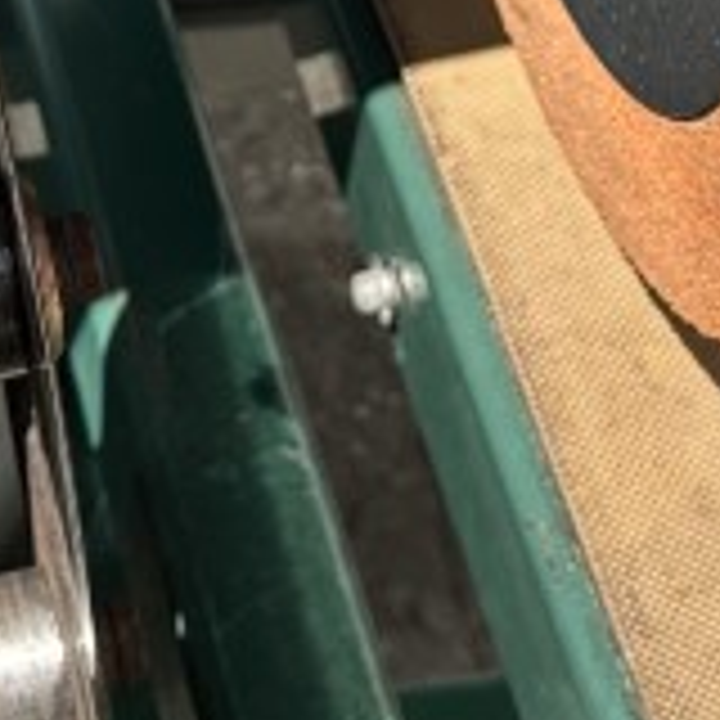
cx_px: 324
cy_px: -256
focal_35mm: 136
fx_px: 3200
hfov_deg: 12.8
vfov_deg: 12.4
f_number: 1.78
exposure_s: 1/2525
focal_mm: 6.86
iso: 80
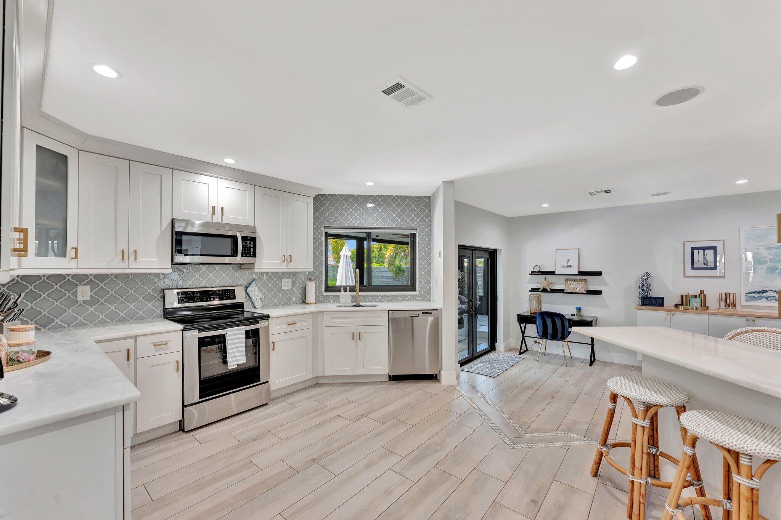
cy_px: 260
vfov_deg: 78.8
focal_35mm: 15
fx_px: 317
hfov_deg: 101.9
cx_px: 390
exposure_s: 1/4
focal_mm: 14.6
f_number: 8
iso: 400
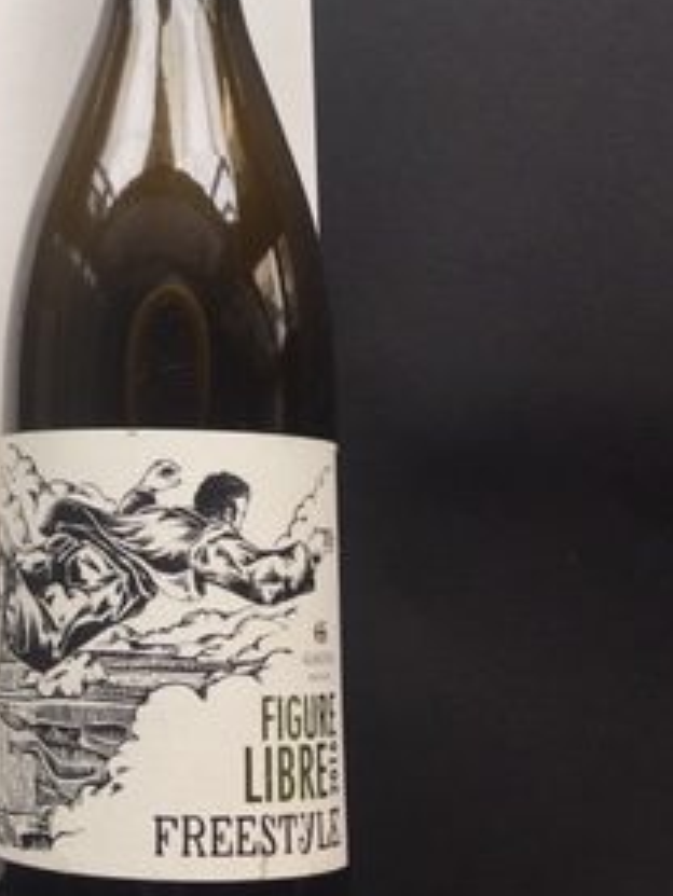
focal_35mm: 67
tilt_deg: -74.1
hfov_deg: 21.5
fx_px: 1735
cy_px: 78
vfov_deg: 27.8
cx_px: 65
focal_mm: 4.15
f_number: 2.2
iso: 25
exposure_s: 1/116
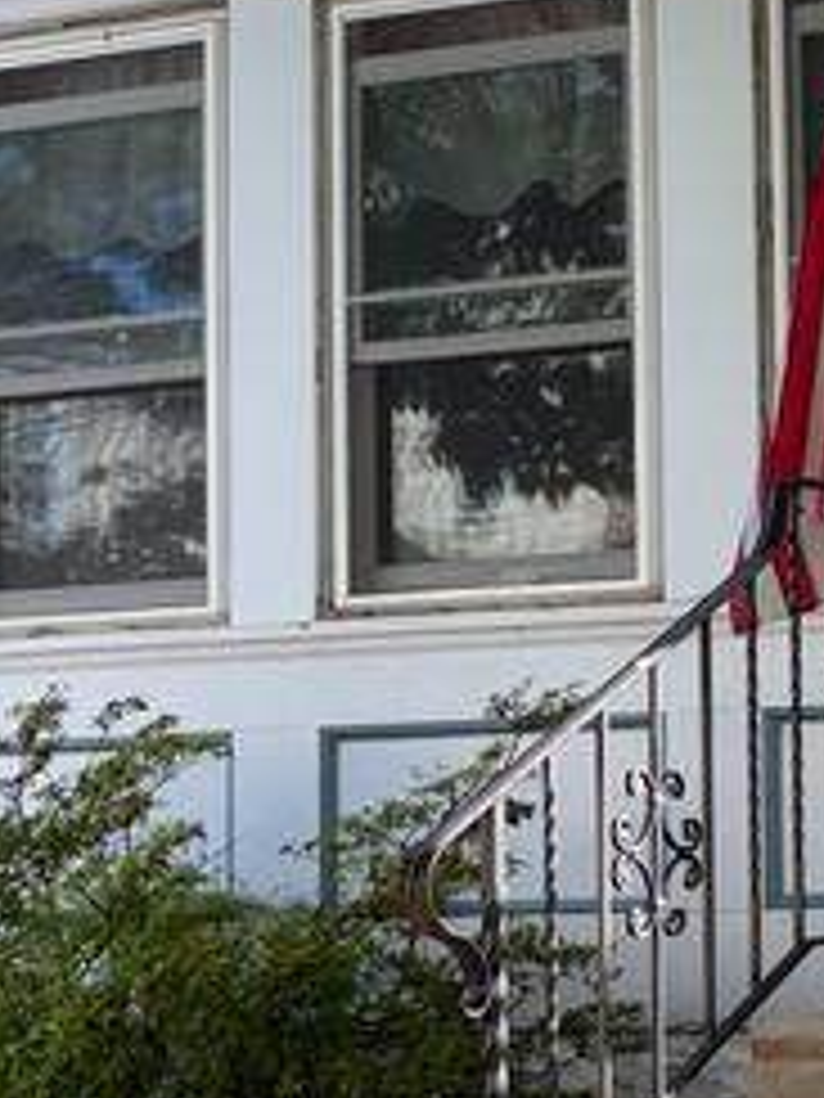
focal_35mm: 115
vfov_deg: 17.1
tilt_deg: +3.4
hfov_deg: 12.2
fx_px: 3650
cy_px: 706
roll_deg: +1.4
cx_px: 1310
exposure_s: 1/336
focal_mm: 5.96
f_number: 1.6
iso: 64
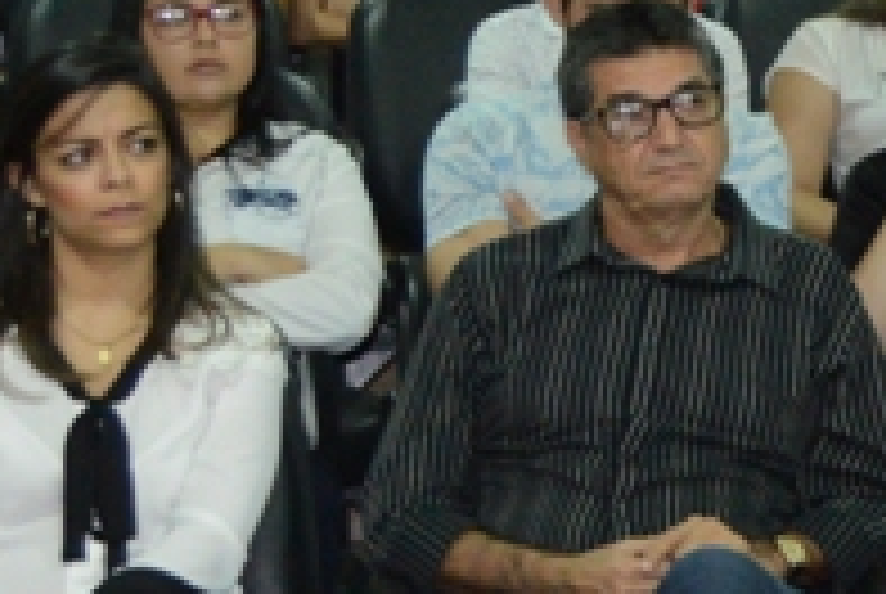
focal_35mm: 226
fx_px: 5560
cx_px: 1871
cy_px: 52
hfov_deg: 8.6
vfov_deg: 6.1
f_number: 5
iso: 1600
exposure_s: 1/15
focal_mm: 29
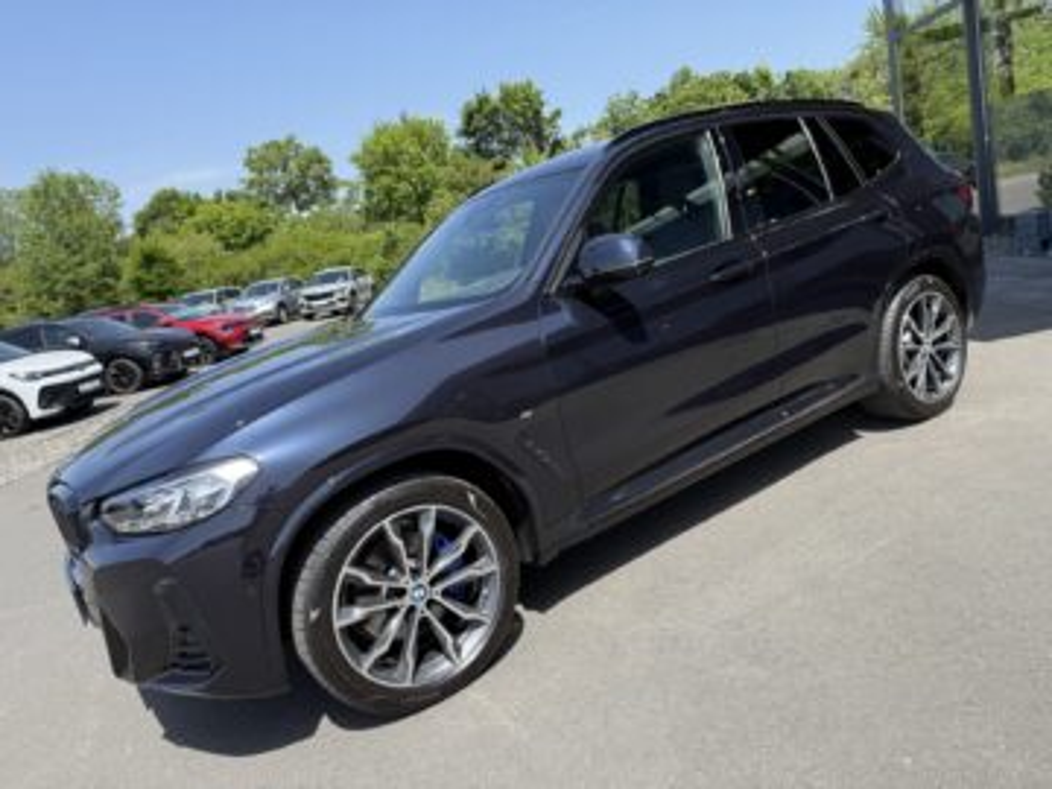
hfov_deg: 71.6
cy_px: 394
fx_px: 729
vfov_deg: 56.8
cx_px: 526
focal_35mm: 24
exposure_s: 1/2053
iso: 80
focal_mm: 6.76
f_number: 1.78
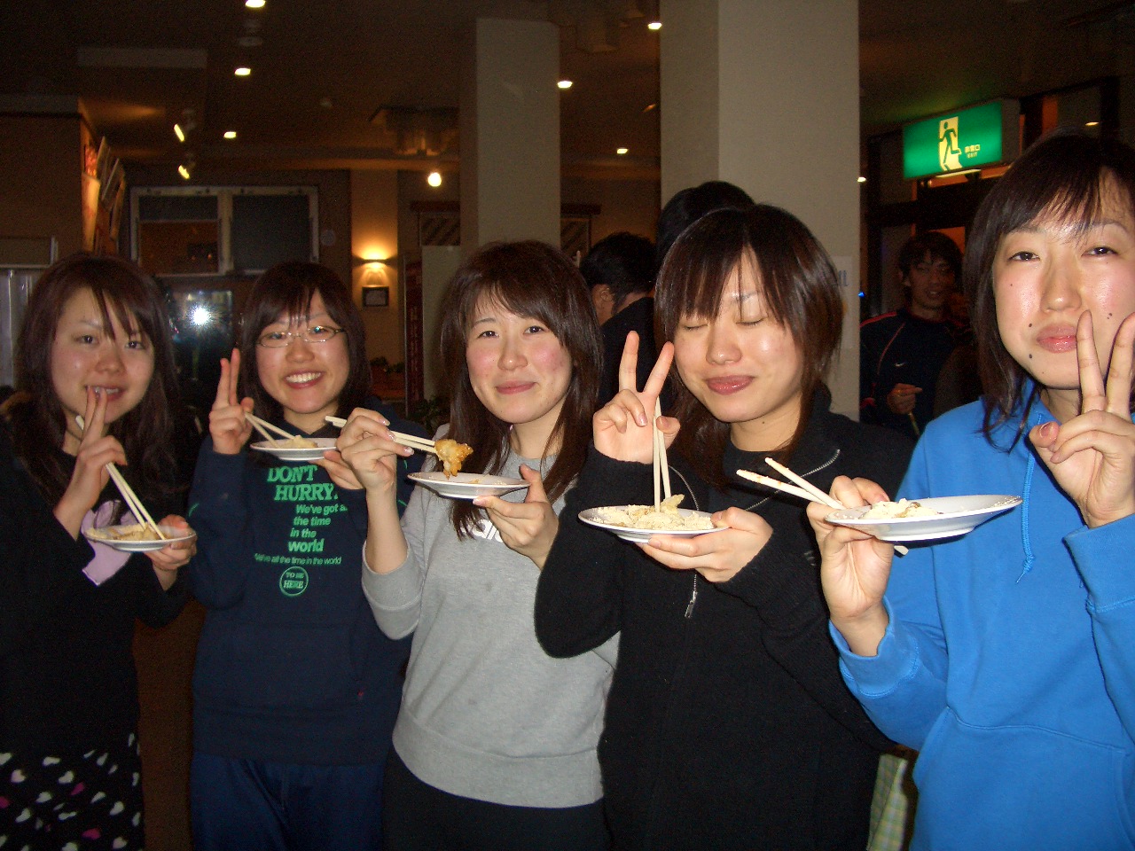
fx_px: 1148
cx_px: 568
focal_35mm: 35
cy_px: 426
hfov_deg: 52.6
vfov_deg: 40.7
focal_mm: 5.8
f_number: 2.6
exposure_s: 1/60
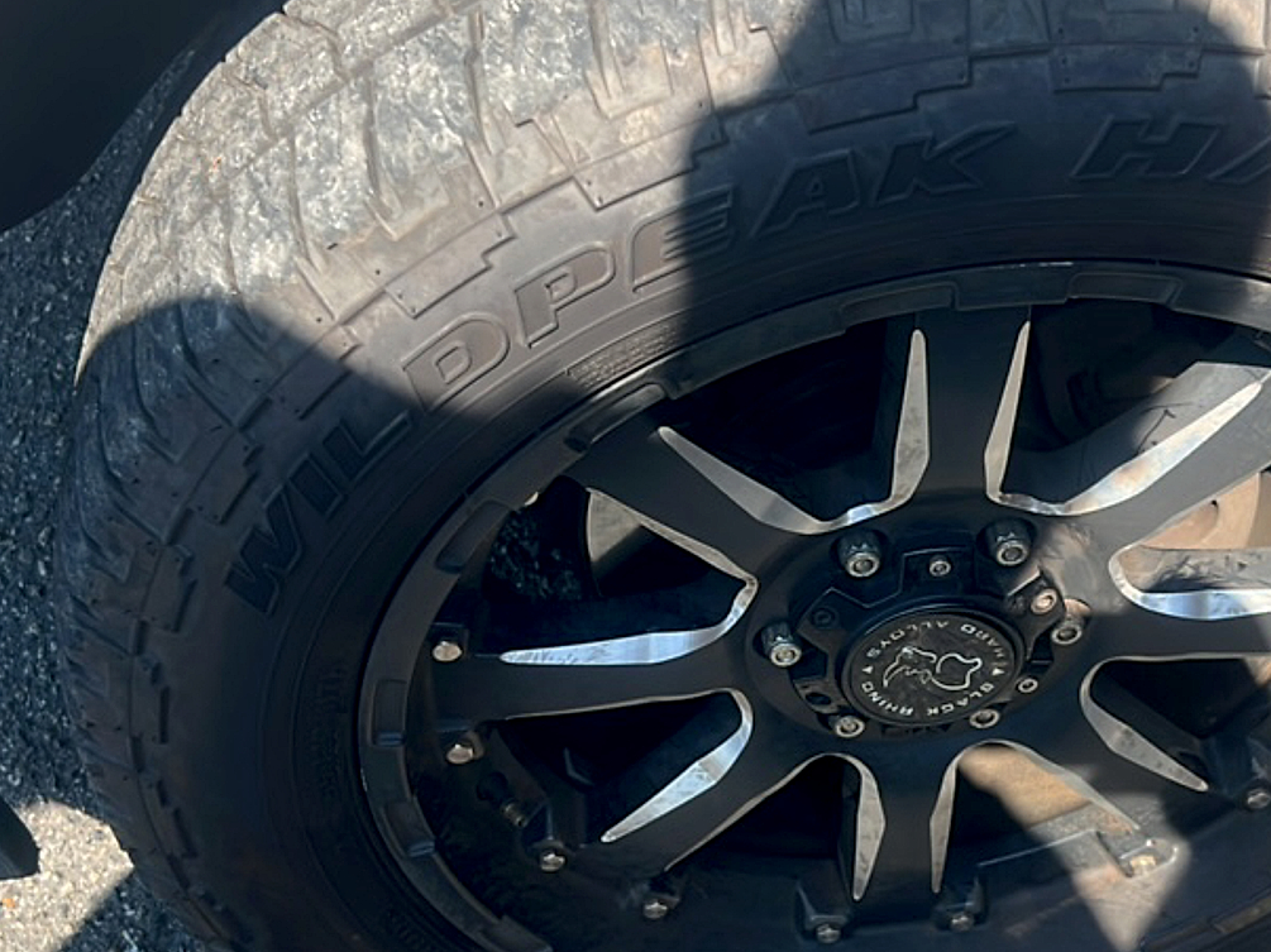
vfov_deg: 33.6
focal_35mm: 43
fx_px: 1578
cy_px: 477
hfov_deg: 43.8
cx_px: 693
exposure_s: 1/1669
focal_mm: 5.7
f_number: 1.5
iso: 64
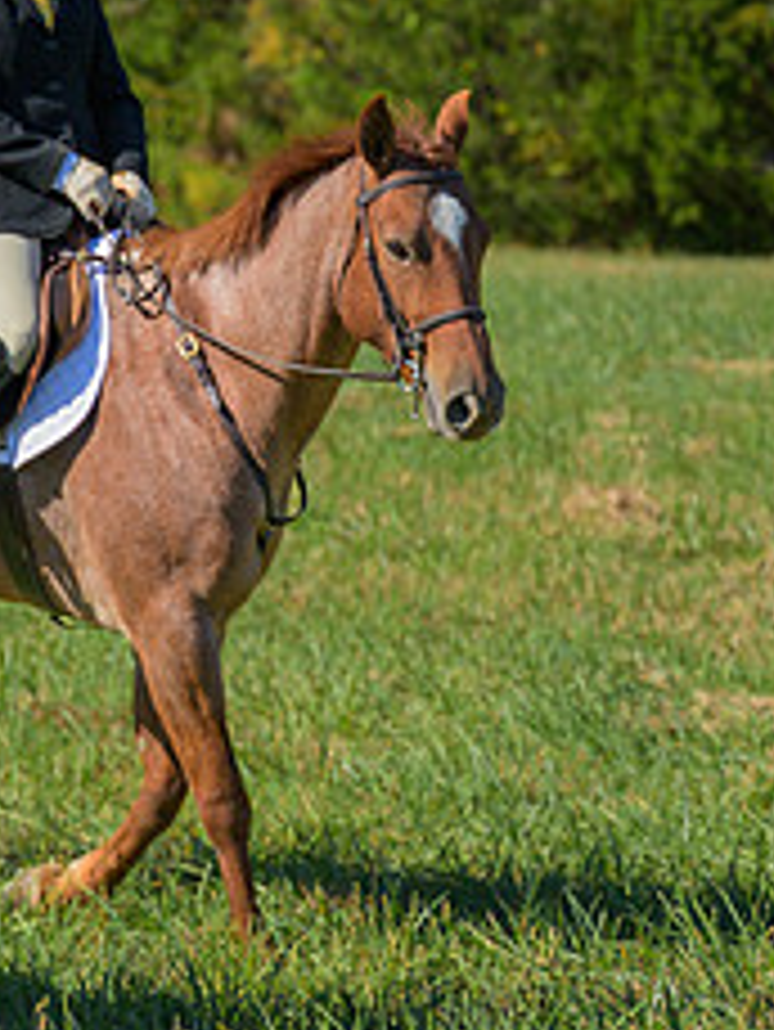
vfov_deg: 8.6
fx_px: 6851
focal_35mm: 230
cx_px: -540
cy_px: 209
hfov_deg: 6.4
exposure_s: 1/1250
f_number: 3.2
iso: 200
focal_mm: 70
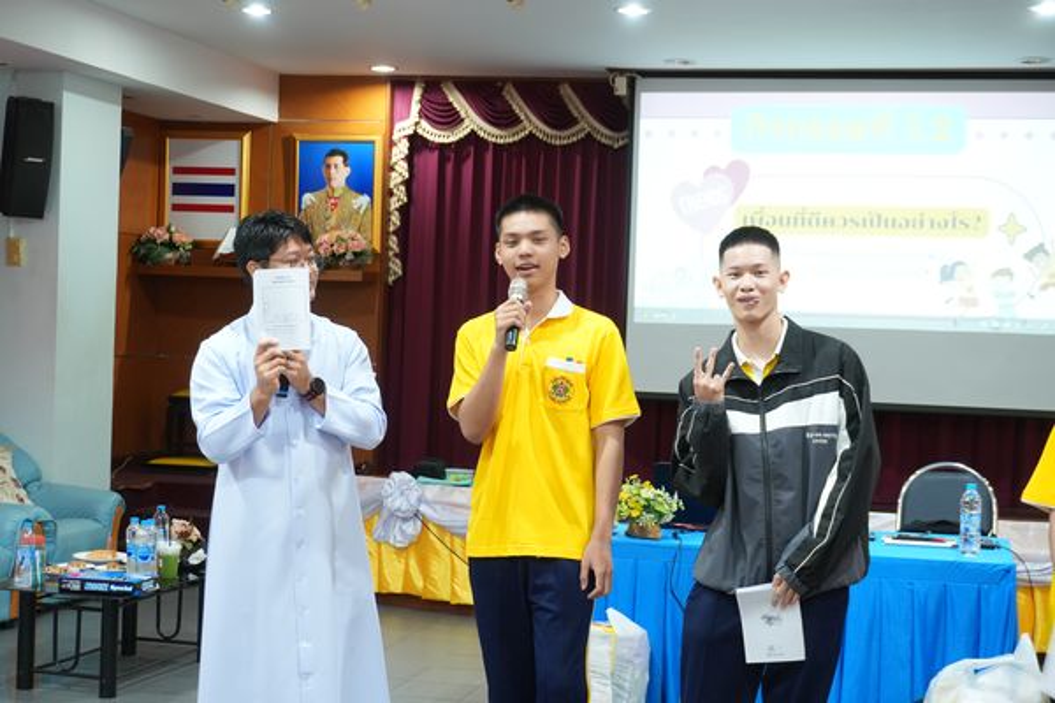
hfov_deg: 33.4
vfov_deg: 22.6
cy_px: 352
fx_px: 1758
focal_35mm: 60
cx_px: 528
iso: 500
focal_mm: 40
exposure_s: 1/8
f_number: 5.6
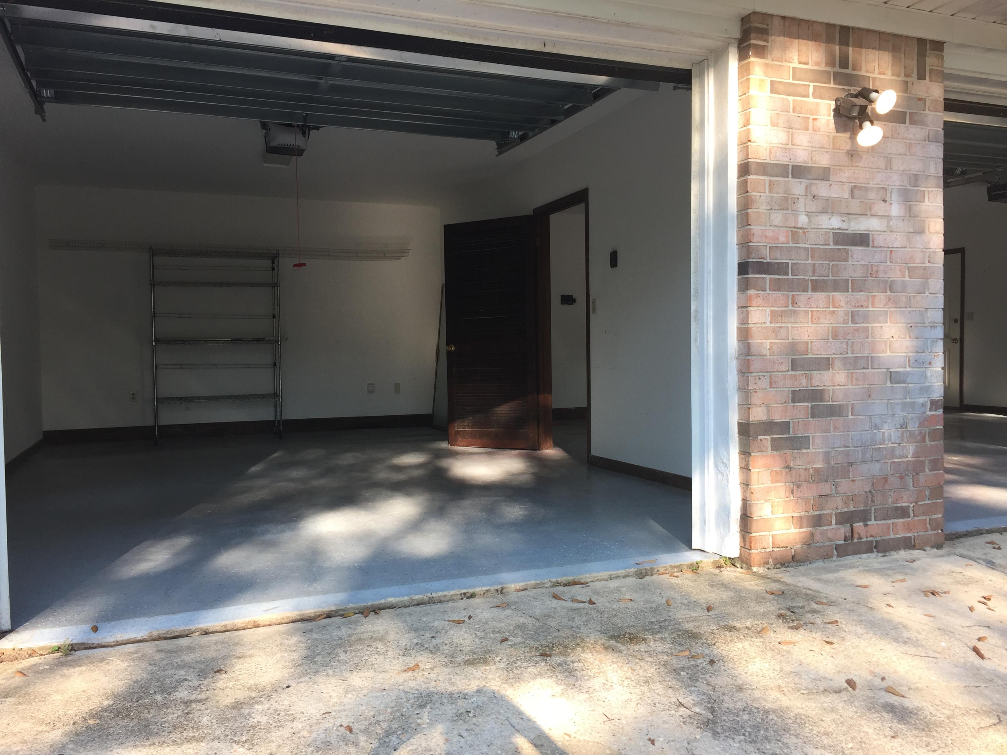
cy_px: 378
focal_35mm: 29
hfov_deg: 61.7
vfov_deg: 48.2
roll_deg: +0.1
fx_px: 844
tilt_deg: -1.8
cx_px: 504
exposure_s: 1/166
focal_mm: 4.15
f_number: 2.2
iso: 32
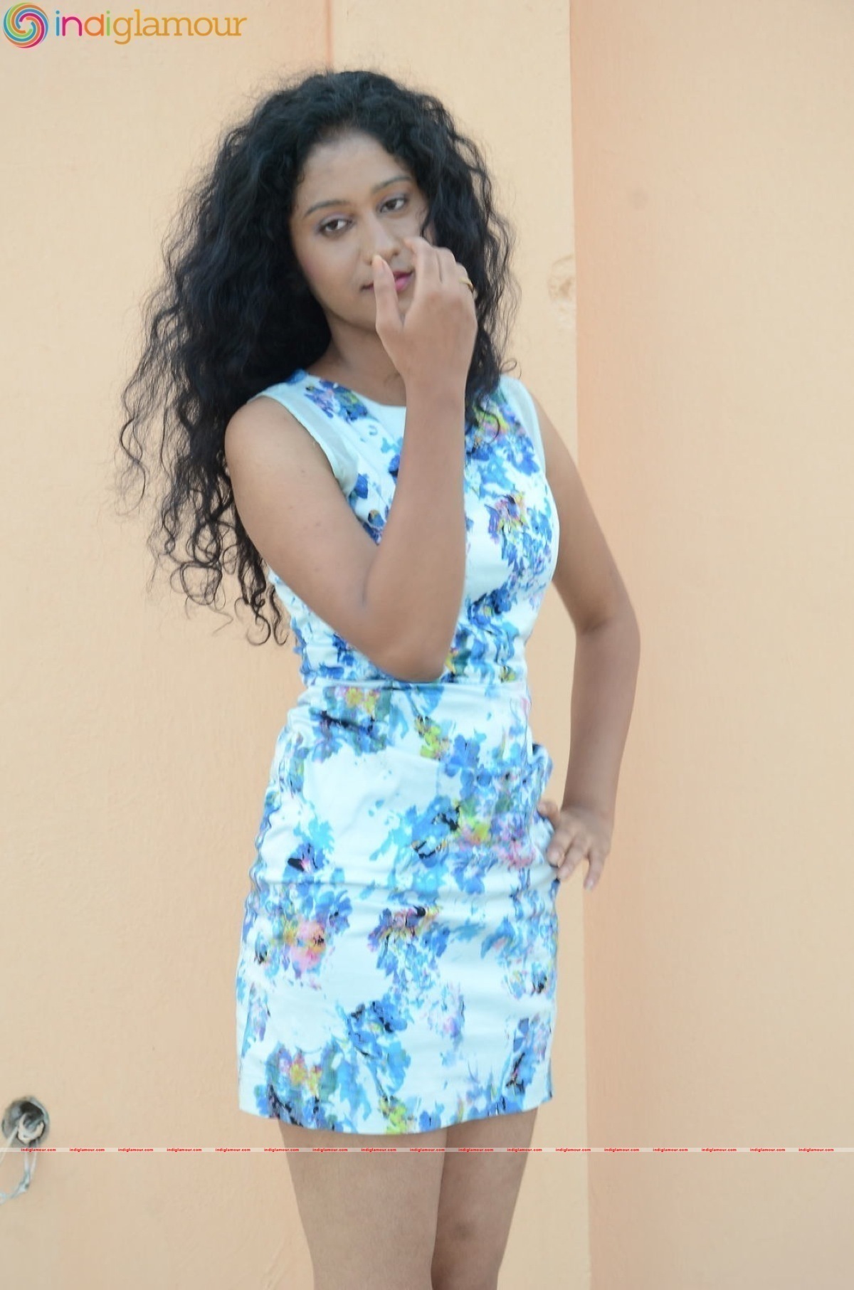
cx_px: 427
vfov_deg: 23.4
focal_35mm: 87
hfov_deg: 15.6
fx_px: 3111
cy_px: 645
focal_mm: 58
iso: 500
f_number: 6.3
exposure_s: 1/125
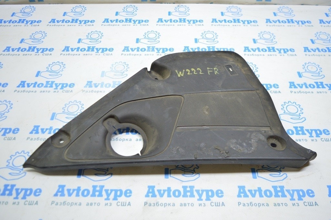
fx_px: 289
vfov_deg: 41.6
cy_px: 110
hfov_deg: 59.5
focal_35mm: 32
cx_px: 166
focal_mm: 21
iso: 400
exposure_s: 1/40
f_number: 3.8
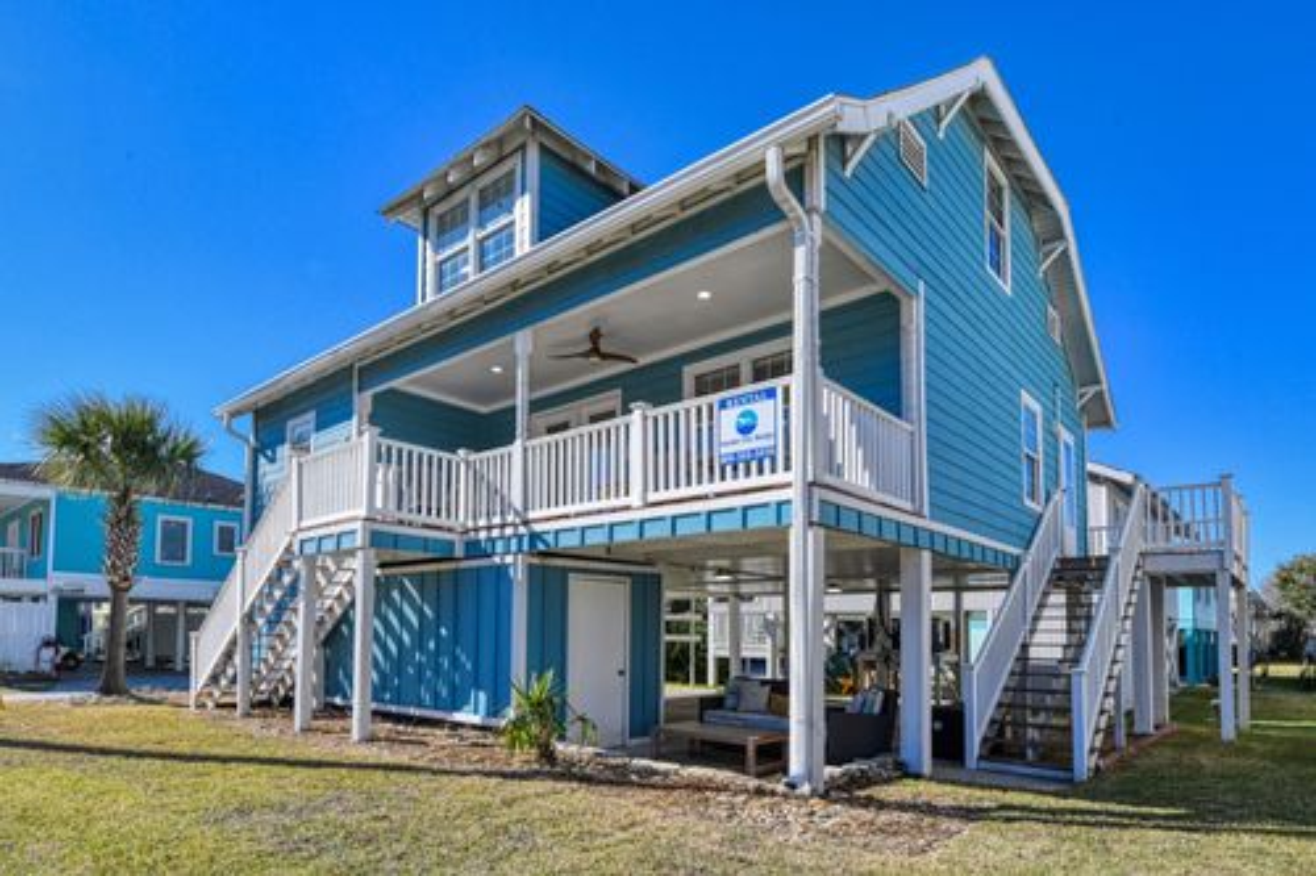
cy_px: 438
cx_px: 658
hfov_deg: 86.9
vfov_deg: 64.5
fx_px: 694
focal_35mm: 19
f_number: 11
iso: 500
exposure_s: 1/500
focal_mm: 19
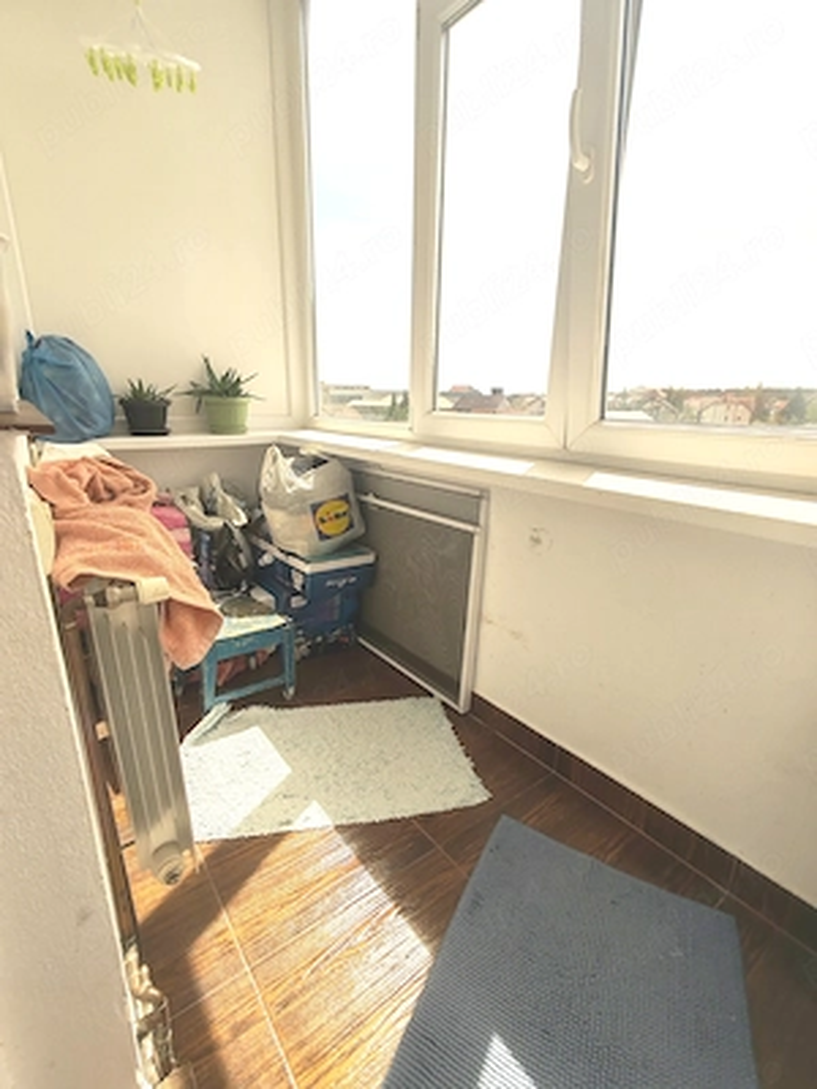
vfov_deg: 94.5
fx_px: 504
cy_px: 544
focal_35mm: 16
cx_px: 408
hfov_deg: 78.1
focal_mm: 1.96
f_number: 2.2
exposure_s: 1/320
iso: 50
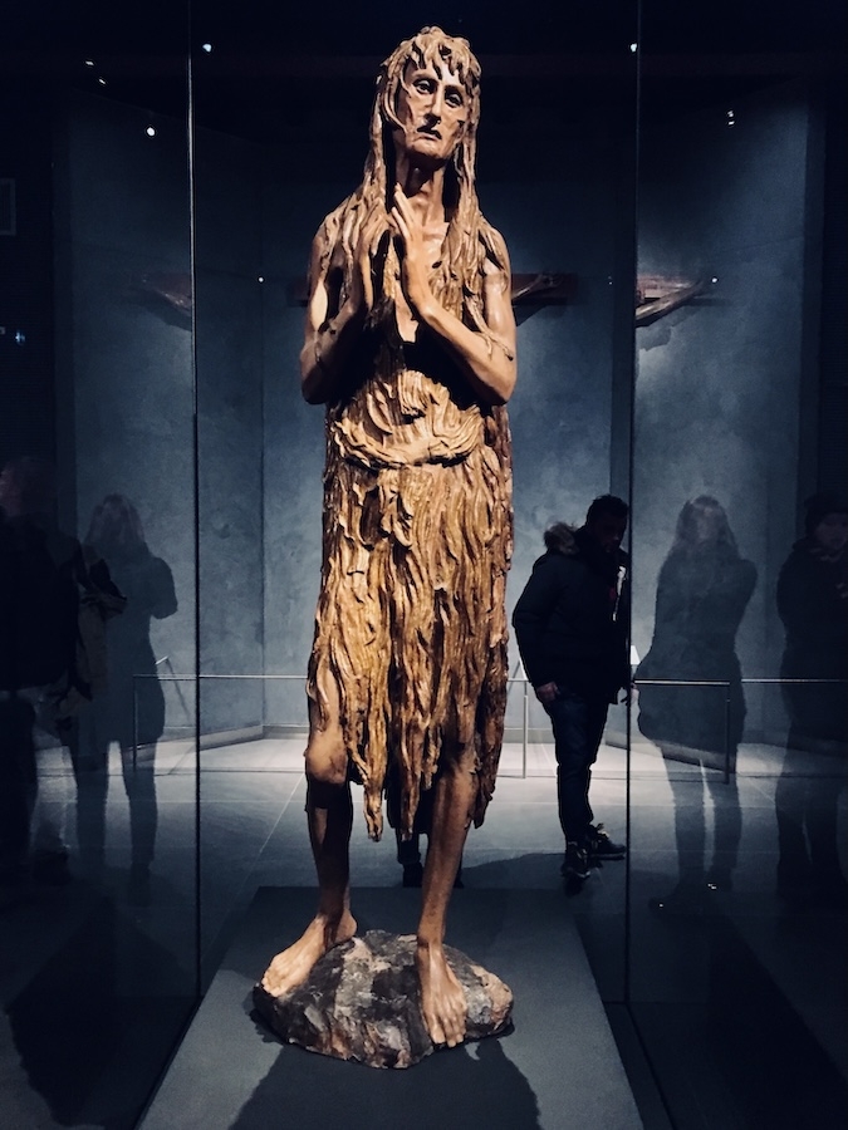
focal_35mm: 29
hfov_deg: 48.2
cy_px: 565
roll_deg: -0.2
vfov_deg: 61.7
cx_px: 424
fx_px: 947
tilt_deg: -3.1
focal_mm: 4.2
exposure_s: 1/17
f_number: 2.2
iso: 250
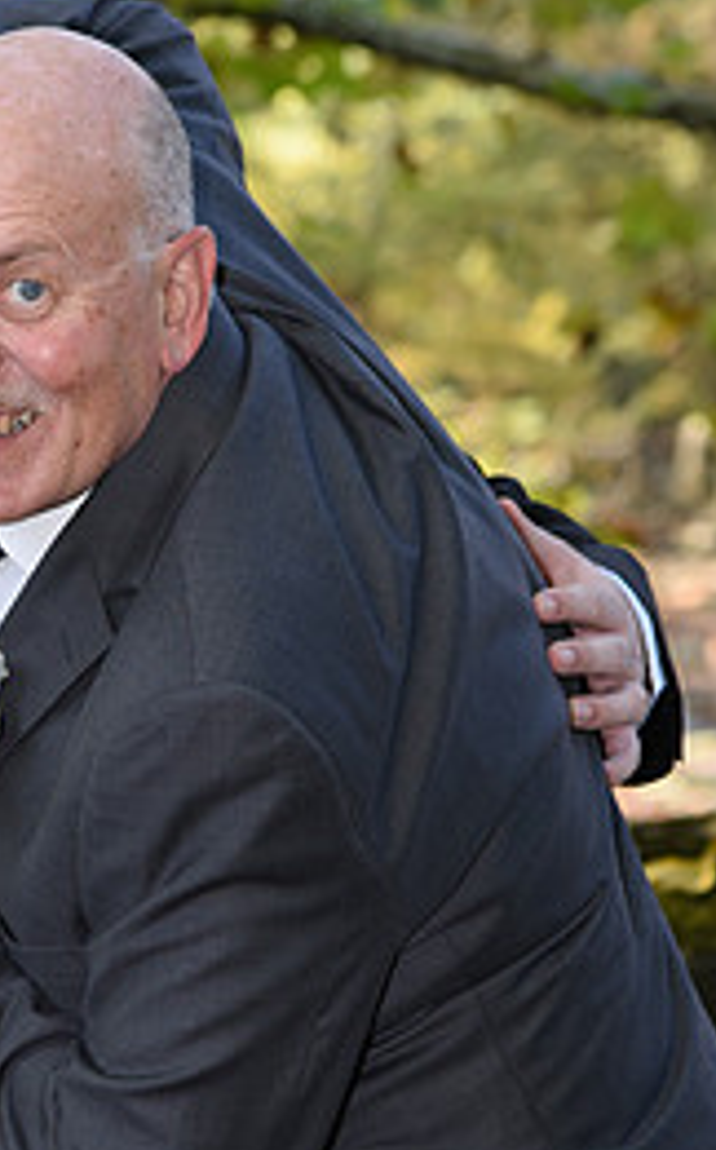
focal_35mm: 239
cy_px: 765
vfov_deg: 8.8
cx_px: -42
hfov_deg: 5.5
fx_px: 7478
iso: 640
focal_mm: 105
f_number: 5.6
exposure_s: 1/200
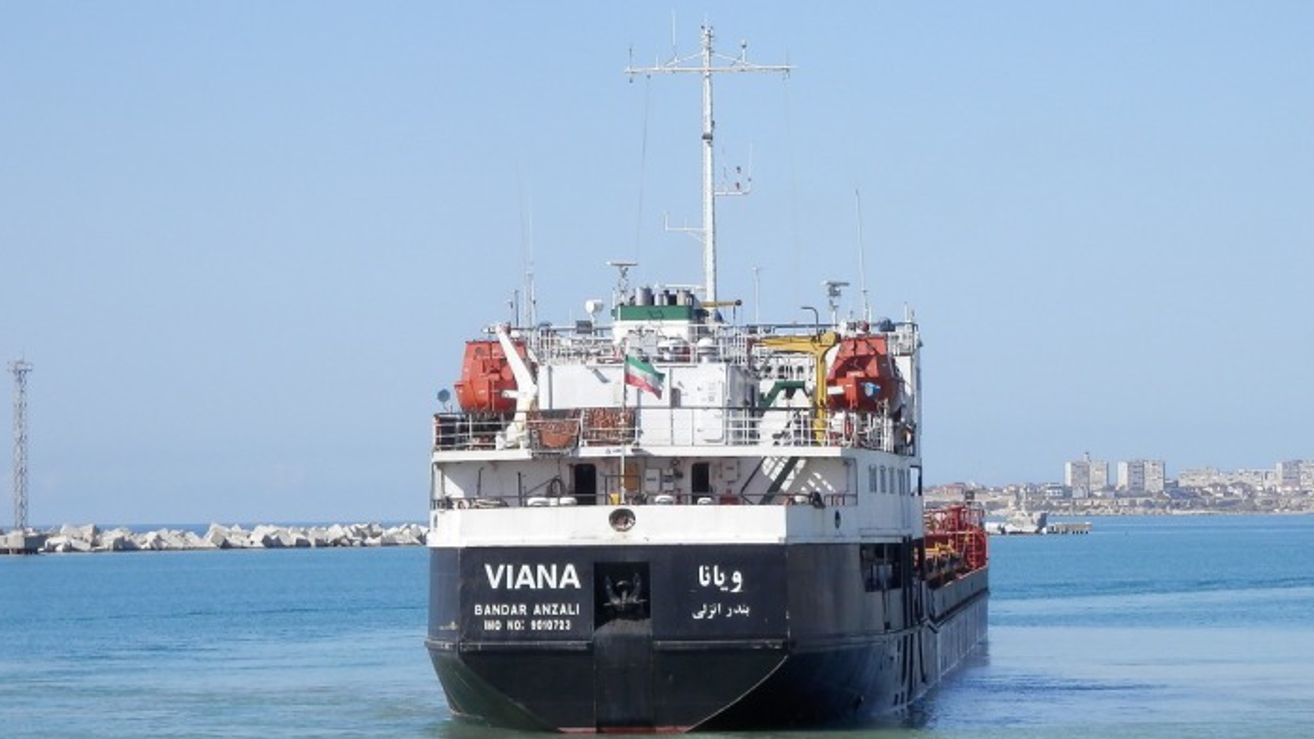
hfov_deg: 14.8
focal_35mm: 145
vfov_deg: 8.4
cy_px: 415
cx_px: 699
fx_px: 5052
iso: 80
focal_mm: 20.9
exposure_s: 1/500
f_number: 5.2
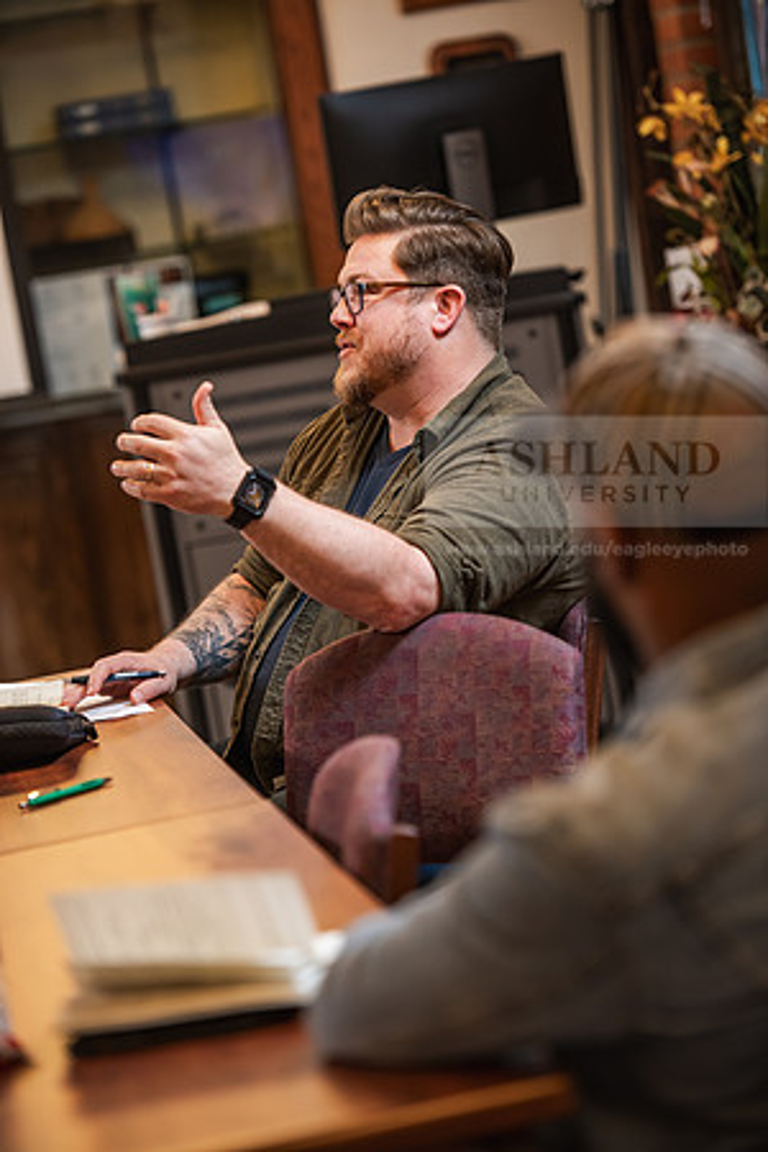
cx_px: 384
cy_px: 576
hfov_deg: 10.5
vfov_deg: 15.8
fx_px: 4160
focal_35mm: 130
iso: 800
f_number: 2.8
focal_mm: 130
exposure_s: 1/160
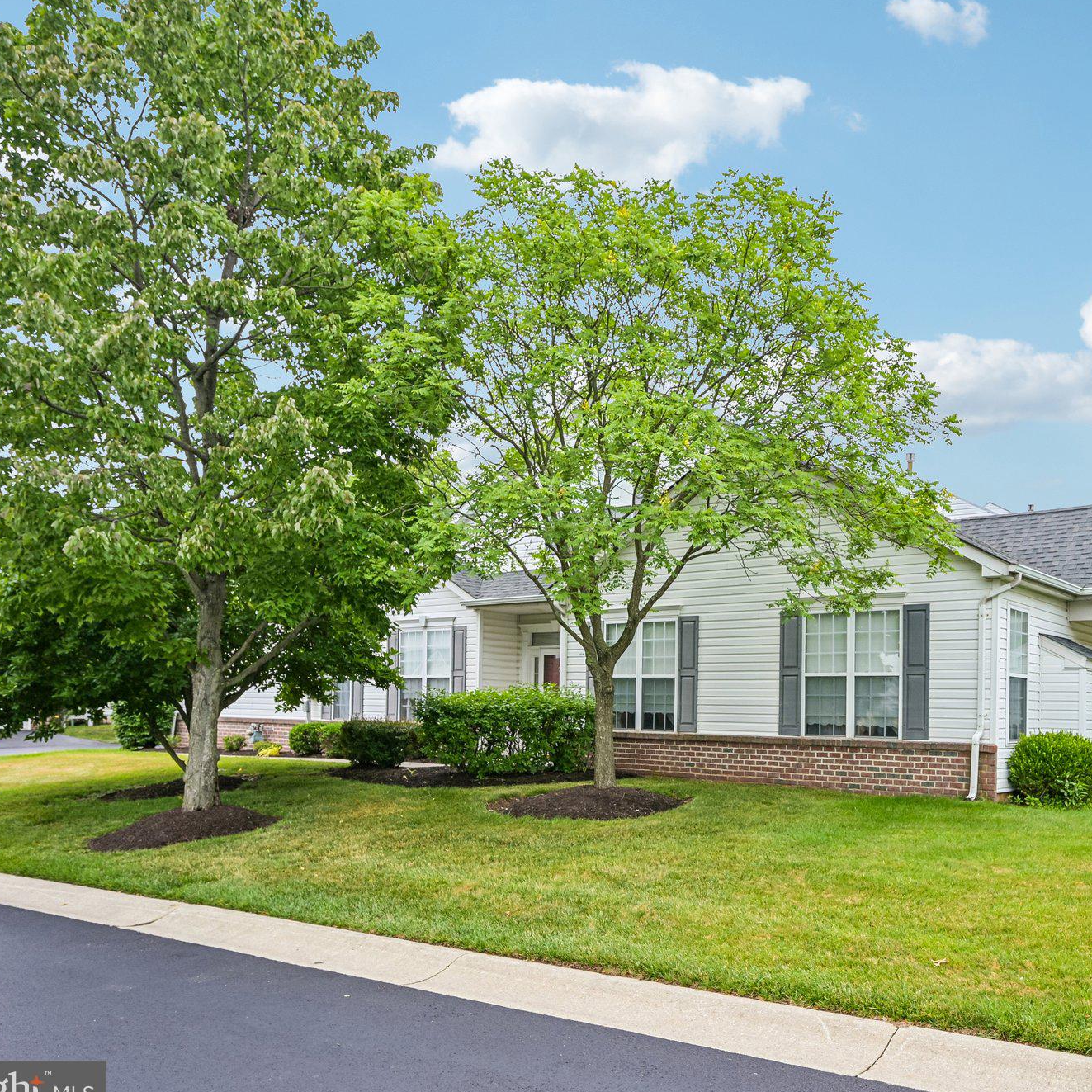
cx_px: 768
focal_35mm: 26
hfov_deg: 59.5
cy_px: 558
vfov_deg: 61.6
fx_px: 916
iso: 100
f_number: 8
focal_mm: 19.5
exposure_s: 1/80
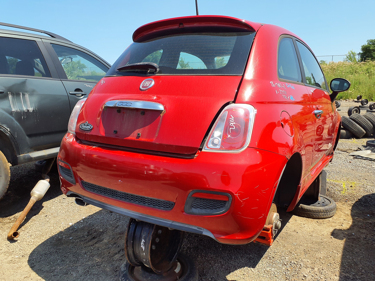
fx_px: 292
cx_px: 188
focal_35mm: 27
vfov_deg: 51.4
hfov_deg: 65.3
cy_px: 140
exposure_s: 1/1080
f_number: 1.9
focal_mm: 3.58
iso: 40
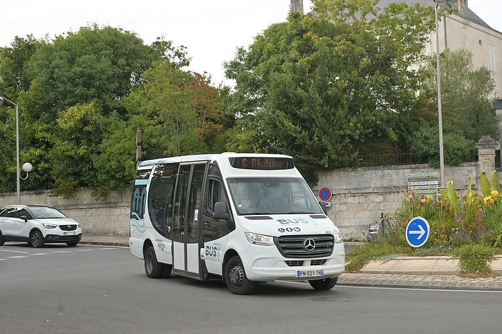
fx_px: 836
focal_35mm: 60
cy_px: 167
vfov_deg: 22.6
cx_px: 251
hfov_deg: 33.4
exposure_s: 1/400
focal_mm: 40
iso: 500
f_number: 7.1
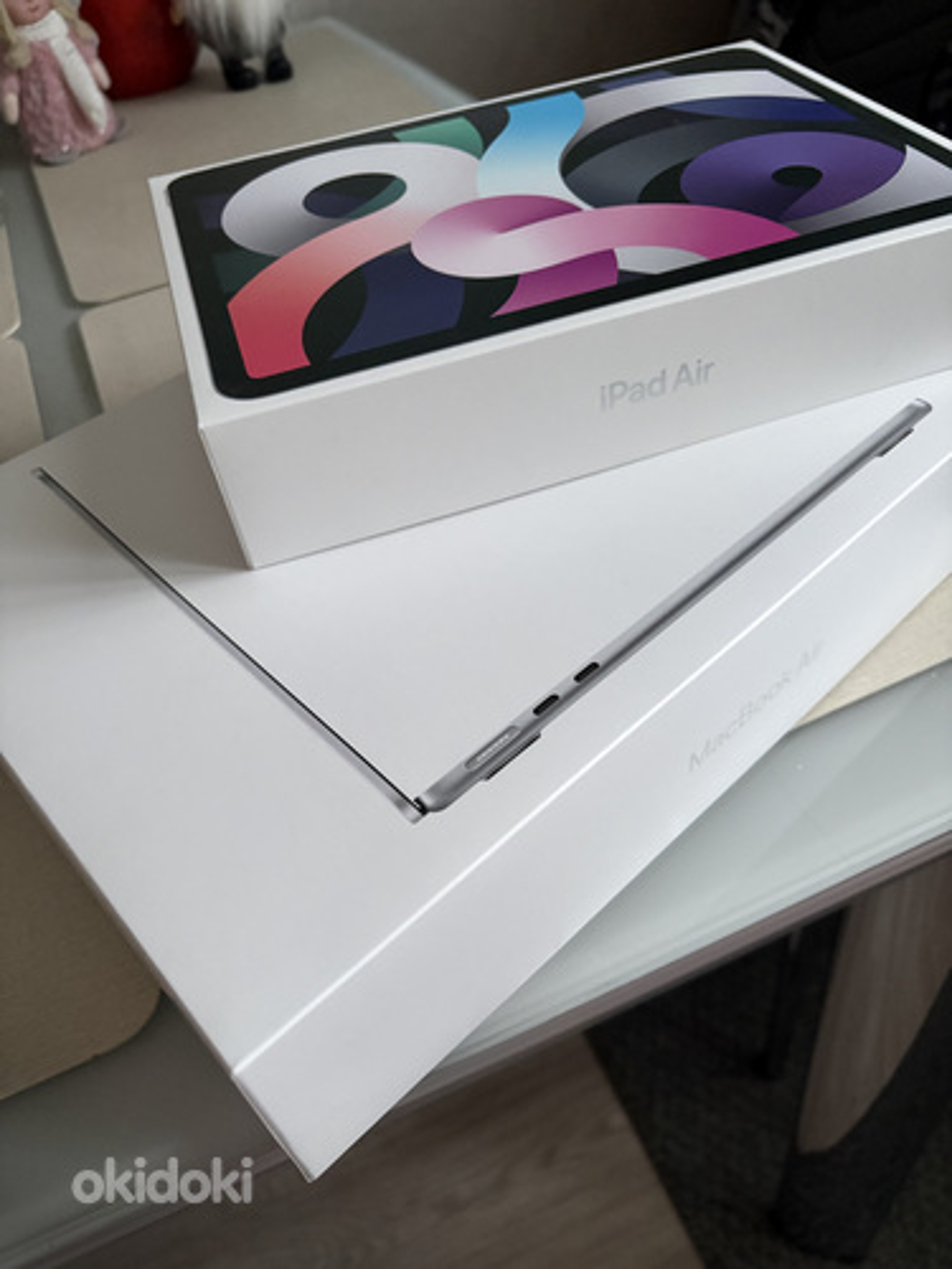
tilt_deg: -44.3
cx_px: 476
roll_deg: +9.5
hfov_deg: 53.1
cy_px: 634
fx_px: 953
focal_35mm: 26
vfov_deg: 67.3
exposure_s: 1/48
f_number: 1.6
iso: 500
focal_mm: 5.96
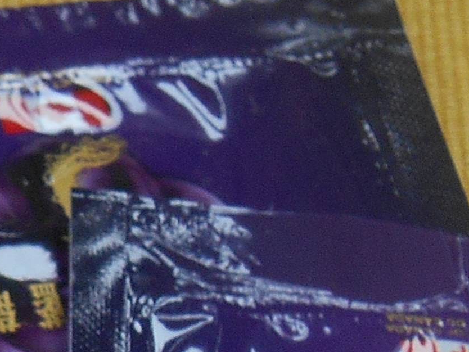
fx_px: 3849
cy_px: 576
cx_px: -357
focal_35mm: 284
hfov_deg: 6.8
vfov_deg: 5.2
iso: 110
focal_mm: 8.3
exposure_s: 1/30
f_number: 4
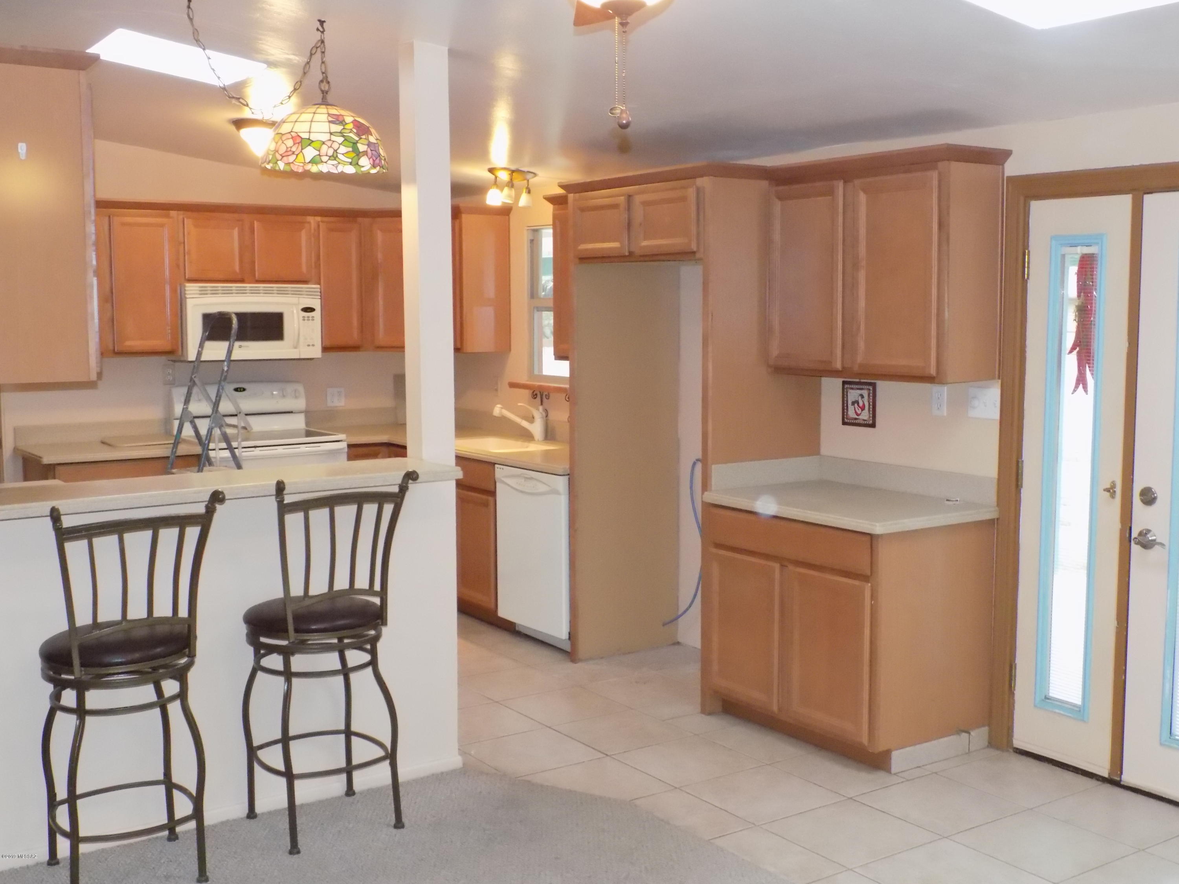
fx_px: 1260
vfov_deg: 38.7
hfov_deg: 50.1
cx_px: 590
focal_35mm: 37
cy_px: 442
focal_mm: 6.6
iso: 560
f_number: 3.5
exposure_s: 1/30
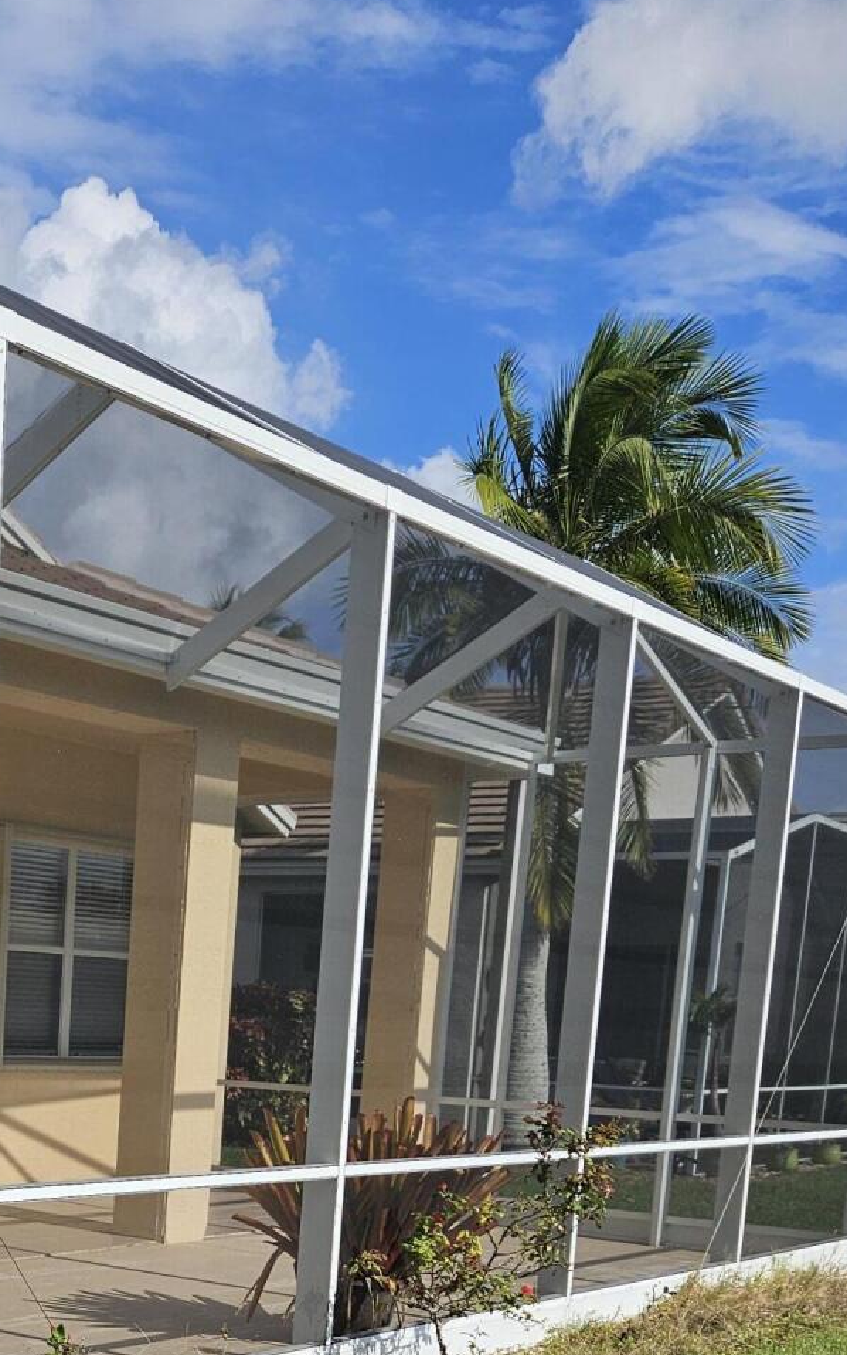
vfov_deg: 36.2
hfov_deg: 24.3
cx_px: 20
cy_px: 1305
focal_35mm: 51
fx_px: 1882
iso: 25
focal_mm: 5.4
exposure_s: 1/3390
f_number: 1.8
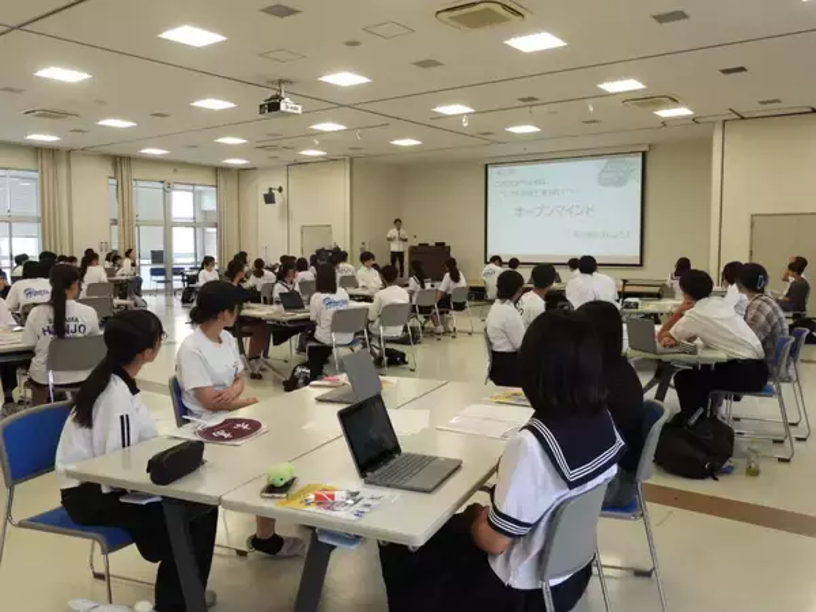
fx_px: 707
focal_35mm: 30
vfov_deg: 46.8
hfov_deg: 60.0
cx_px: 408
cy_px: 306
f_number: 3.2
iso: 100
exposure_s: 1/60
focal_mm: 5.4
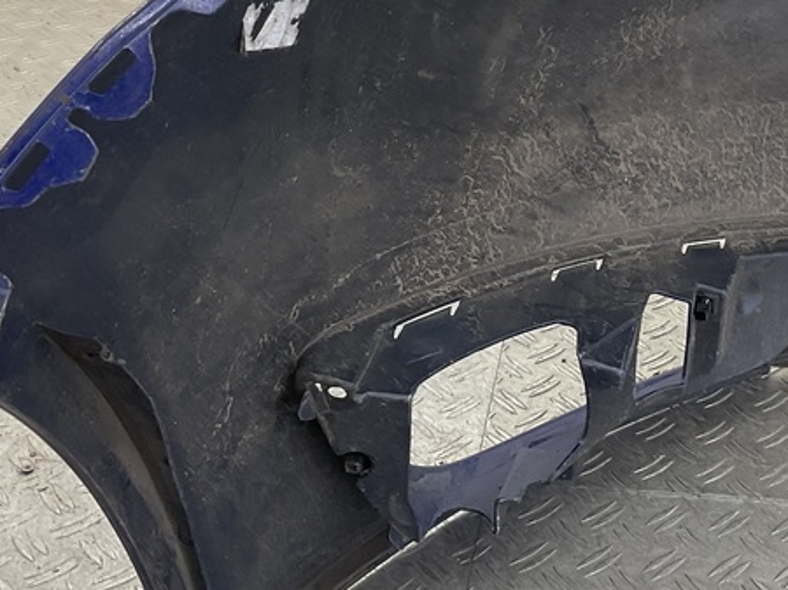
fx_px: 1479
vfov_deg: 22.4
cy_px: 180
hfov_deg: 28.8
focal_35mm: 65
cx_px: 693
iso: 32
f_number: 1.8
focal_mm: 3
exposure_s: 1/120
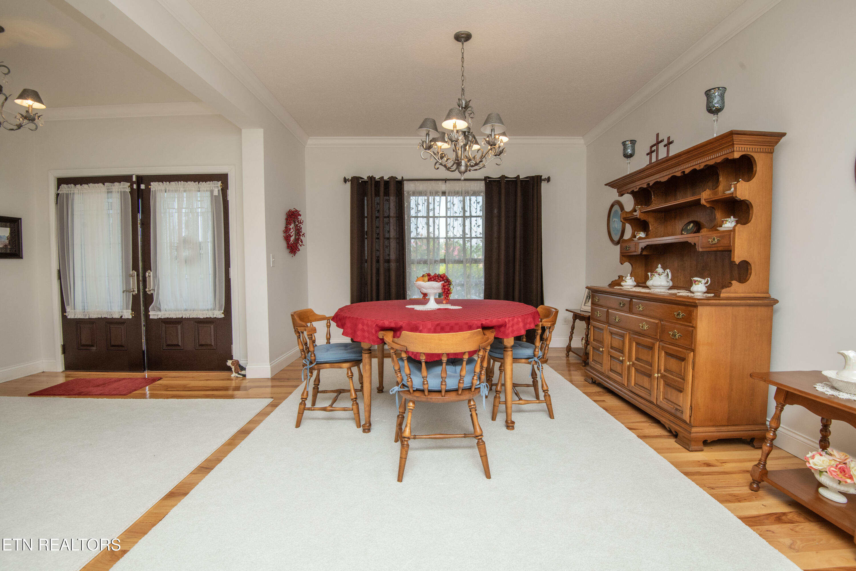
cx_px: 428
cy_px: 286
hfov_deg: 96.7
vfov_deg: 73.7
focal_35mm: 16
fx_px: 380
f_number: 10
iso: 400
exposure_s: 1/60
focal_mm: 16
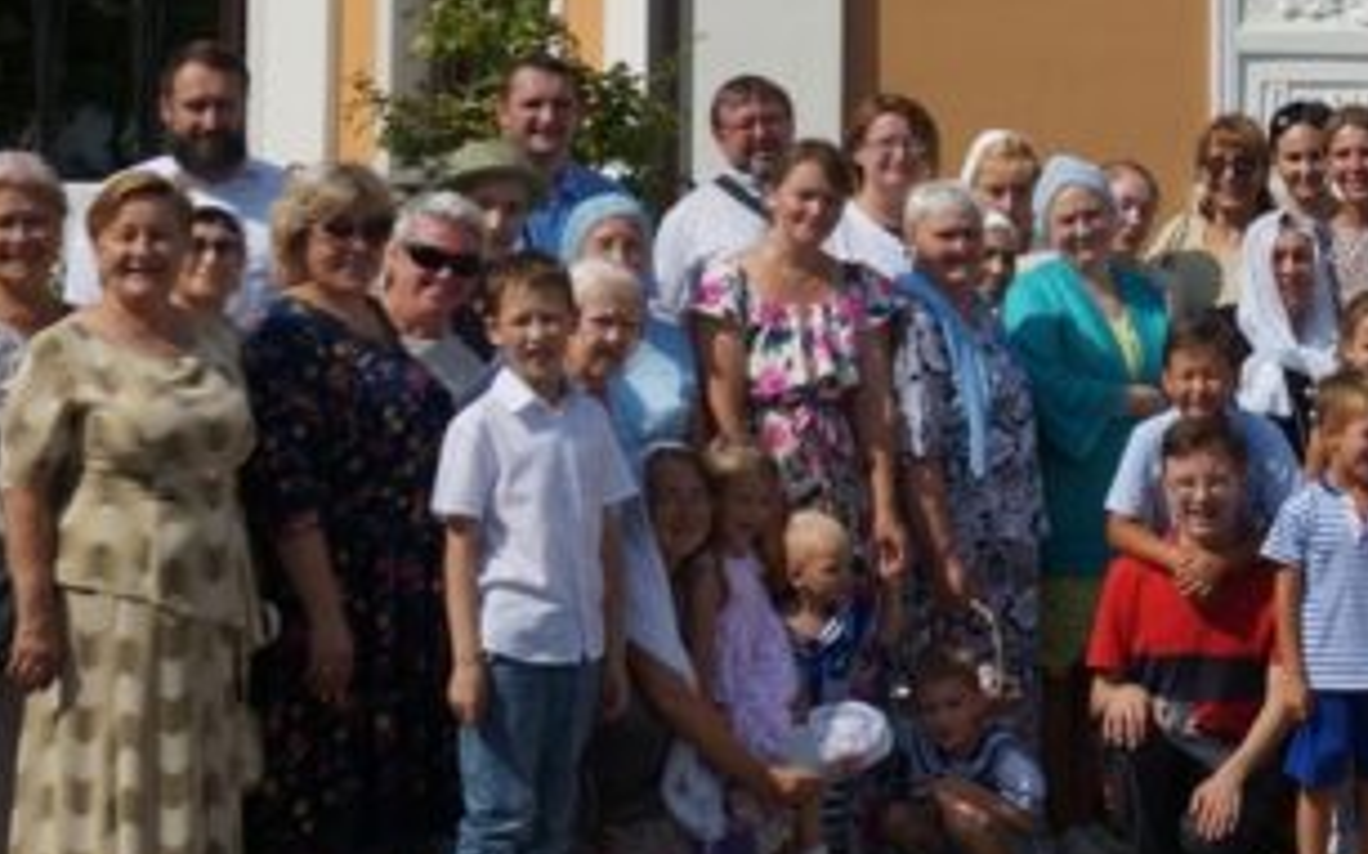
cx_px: 1390
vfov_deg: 11.6
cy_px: -18
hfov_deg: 18.2
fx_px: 4147
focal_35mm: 111
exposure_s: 1/500
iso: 100
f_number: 8
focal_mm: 29
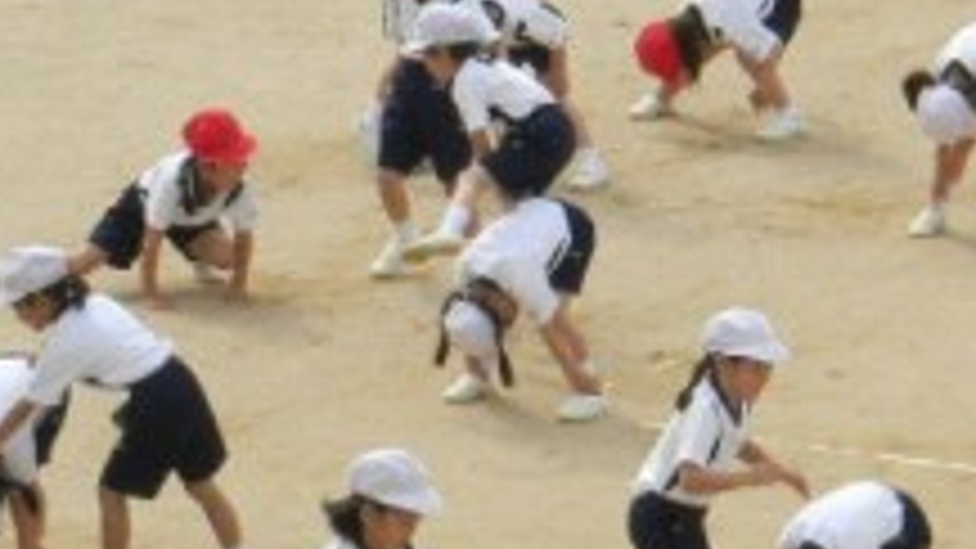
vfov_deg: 2.7
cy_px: 333
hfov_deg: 4.9
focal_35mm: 442
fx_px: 11437
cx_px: 578
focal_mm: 22.1
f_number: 5.5
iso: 200
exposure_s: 1/641
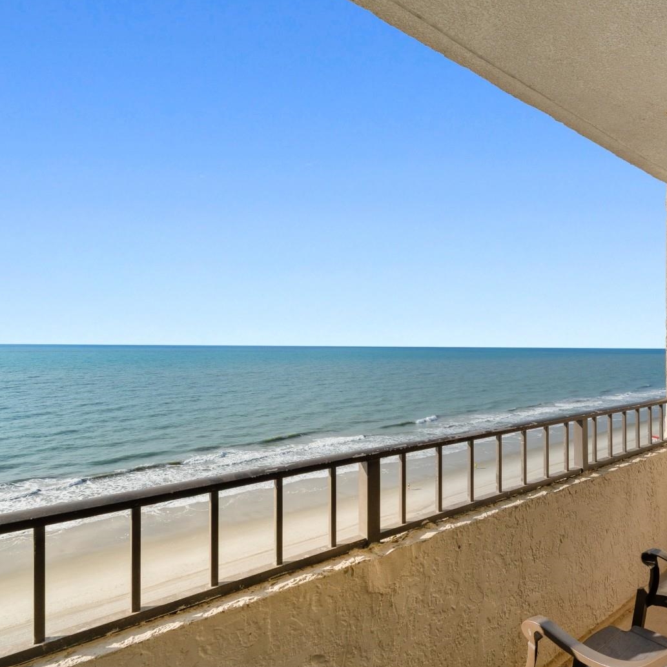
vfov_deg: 74.8
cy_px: 343
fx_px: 436
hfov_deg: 73.1
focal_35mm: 20
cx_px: 430
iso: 100
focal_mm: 10
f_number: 9
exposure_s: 1/320
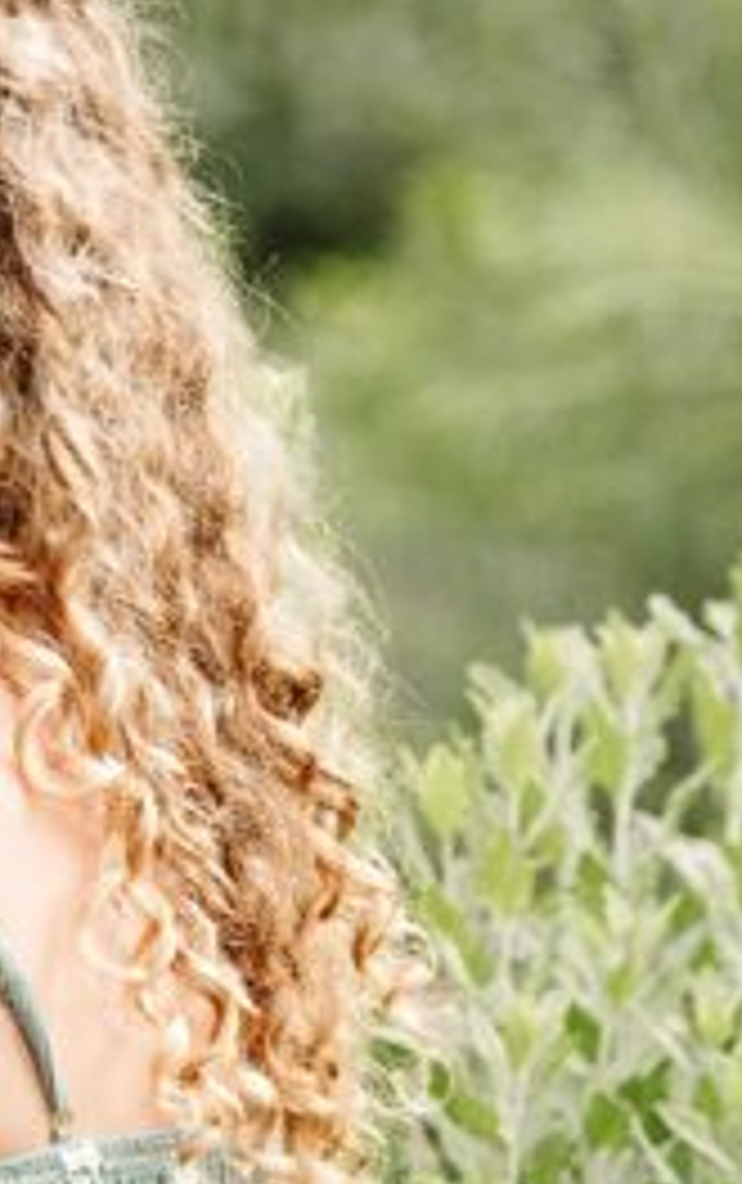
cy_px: 763
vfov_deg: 4.6
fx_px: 14843
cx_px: -652
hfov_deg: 2.9
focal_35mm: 460
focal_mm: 116
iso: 320
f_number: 4
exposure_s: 1/400
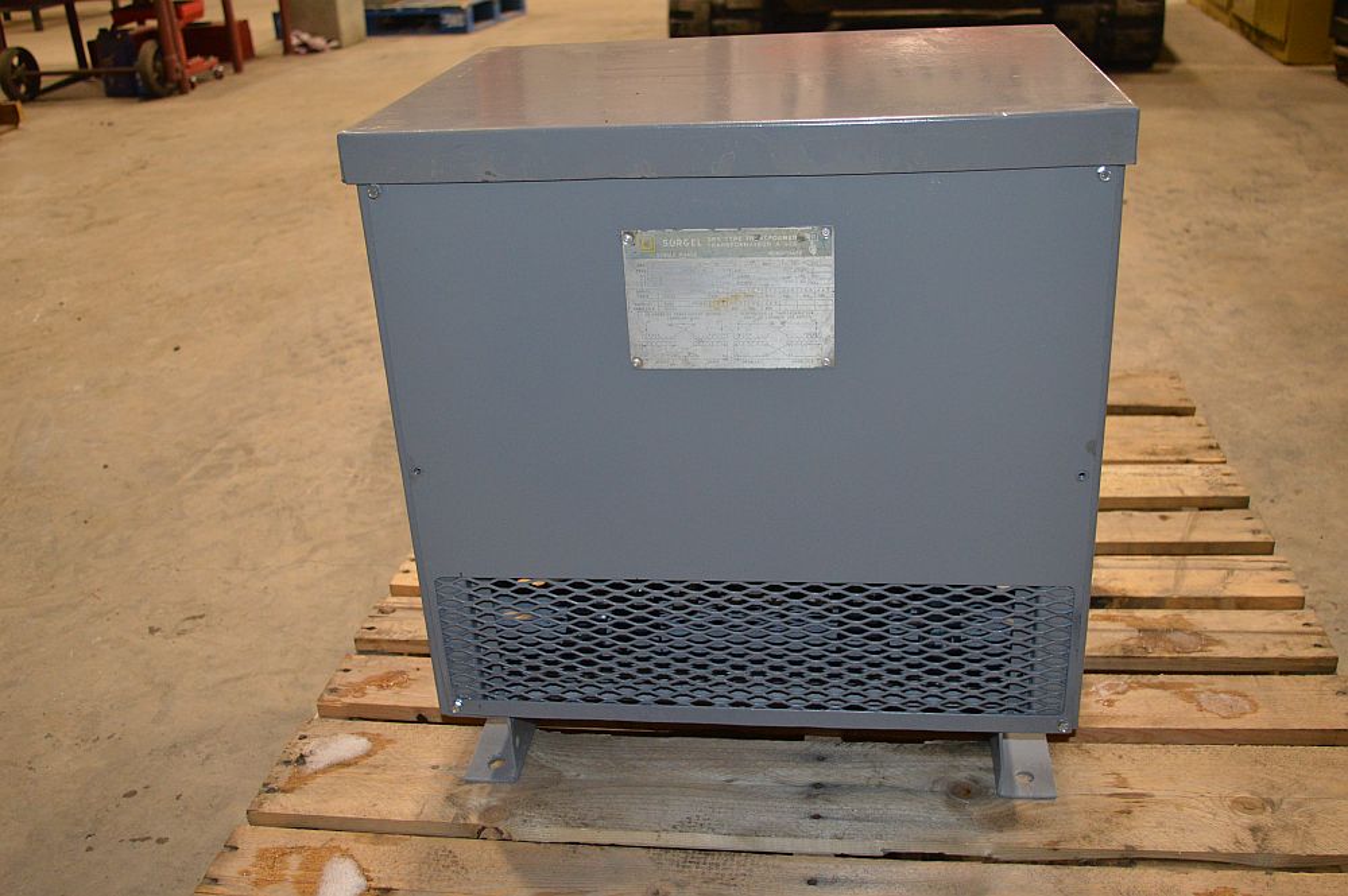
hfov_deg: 53.2
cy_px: 448
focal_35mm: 36
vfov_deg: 36.8
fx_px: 1347
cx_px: 674
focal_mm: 24
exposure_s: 1/60
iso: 1400
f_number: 4
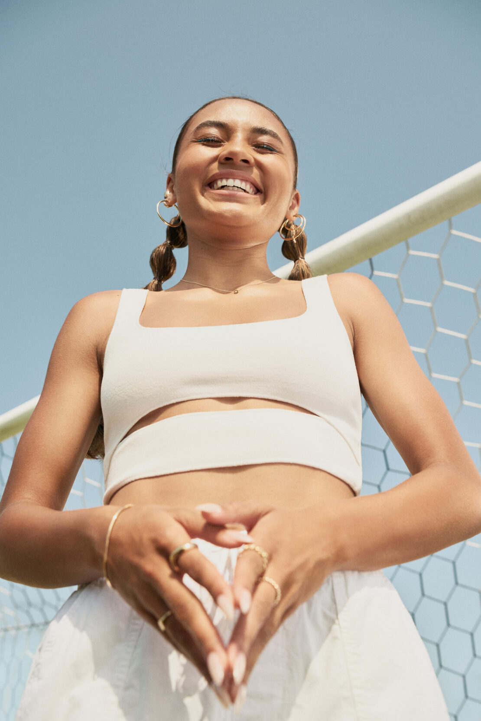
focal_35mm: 38
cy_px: 360
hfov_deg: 35.1
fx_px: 761
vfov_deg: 50.7
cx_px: 240
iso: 200
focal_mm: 38
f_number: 5.6
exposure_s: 1/640
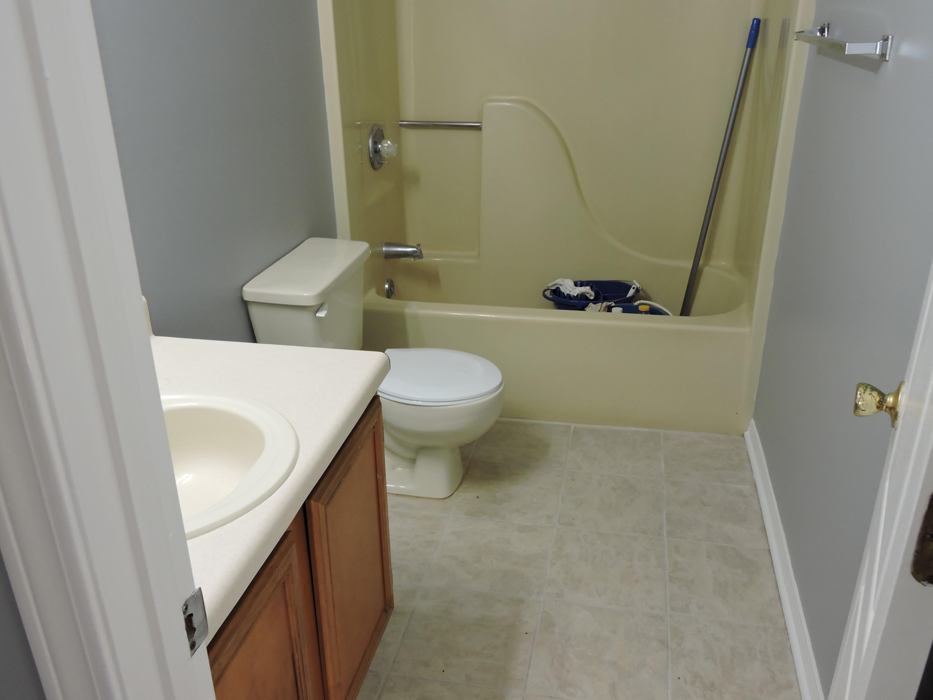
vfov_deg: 46.8
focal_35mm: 30
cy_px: 350
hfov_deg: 60.0
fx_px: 809
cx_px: 466
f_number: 3.5
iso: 250
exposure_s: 1/30
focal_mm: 5.4
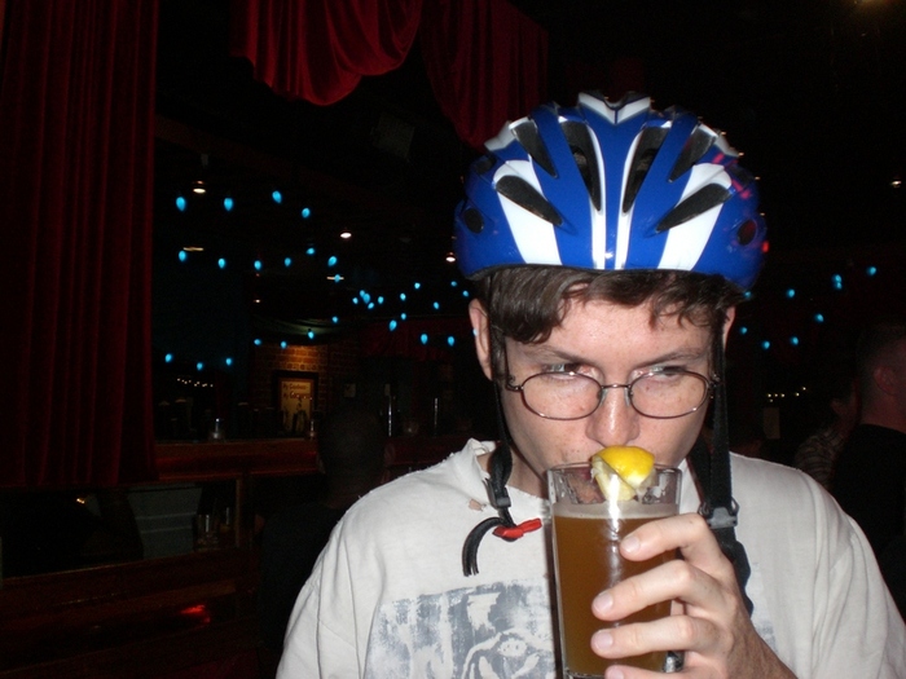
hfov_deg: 49.0
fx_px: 995
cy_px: 340
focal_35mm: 38
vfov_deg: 37.7
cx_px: 453
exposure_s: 1/60
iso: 200
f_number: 3.1
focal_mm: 6.3
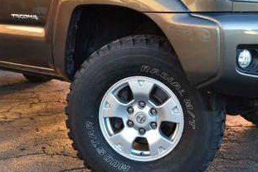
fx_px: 487
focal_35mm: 68
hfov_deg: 29.7
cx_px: 129
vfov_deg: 19.8
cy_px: 41
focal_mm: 22
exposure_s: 1/60
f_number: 8
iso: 400
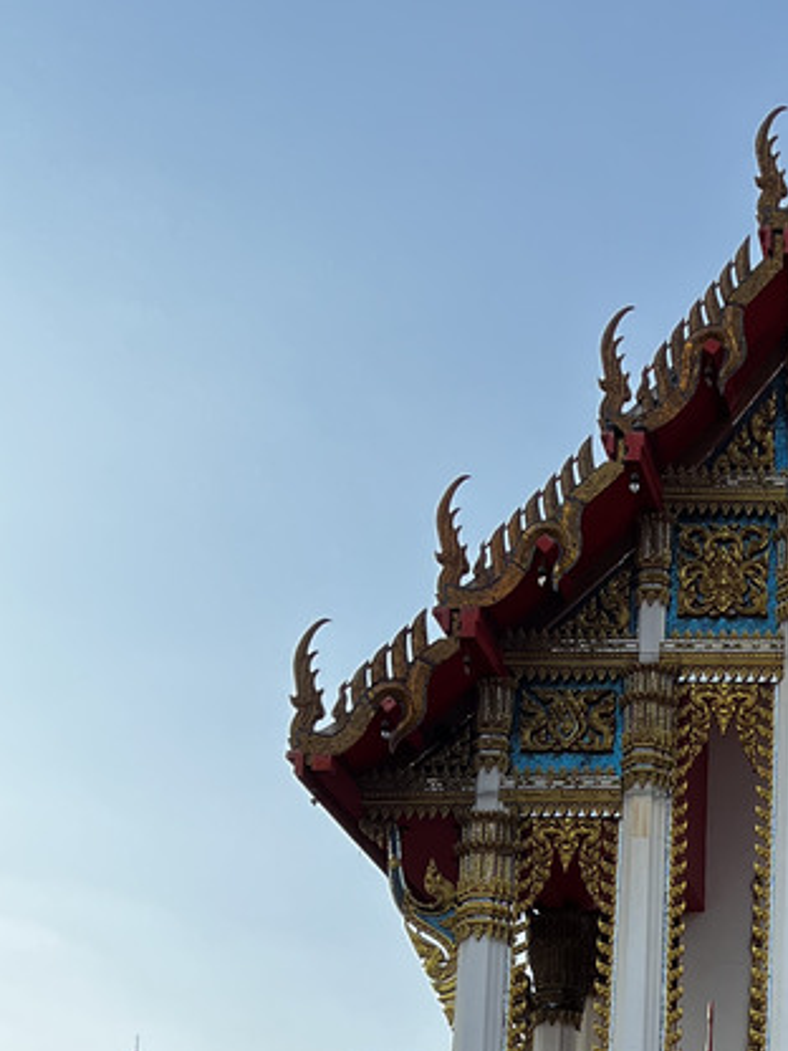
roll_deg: +0.3
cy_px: 1008
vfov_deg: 25.0
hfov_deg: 18.4
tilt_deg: +14.6
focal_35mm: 75
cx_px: 1008
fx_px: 2276
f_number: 1.5
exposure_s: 1/2457
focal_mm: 5.7
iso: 50
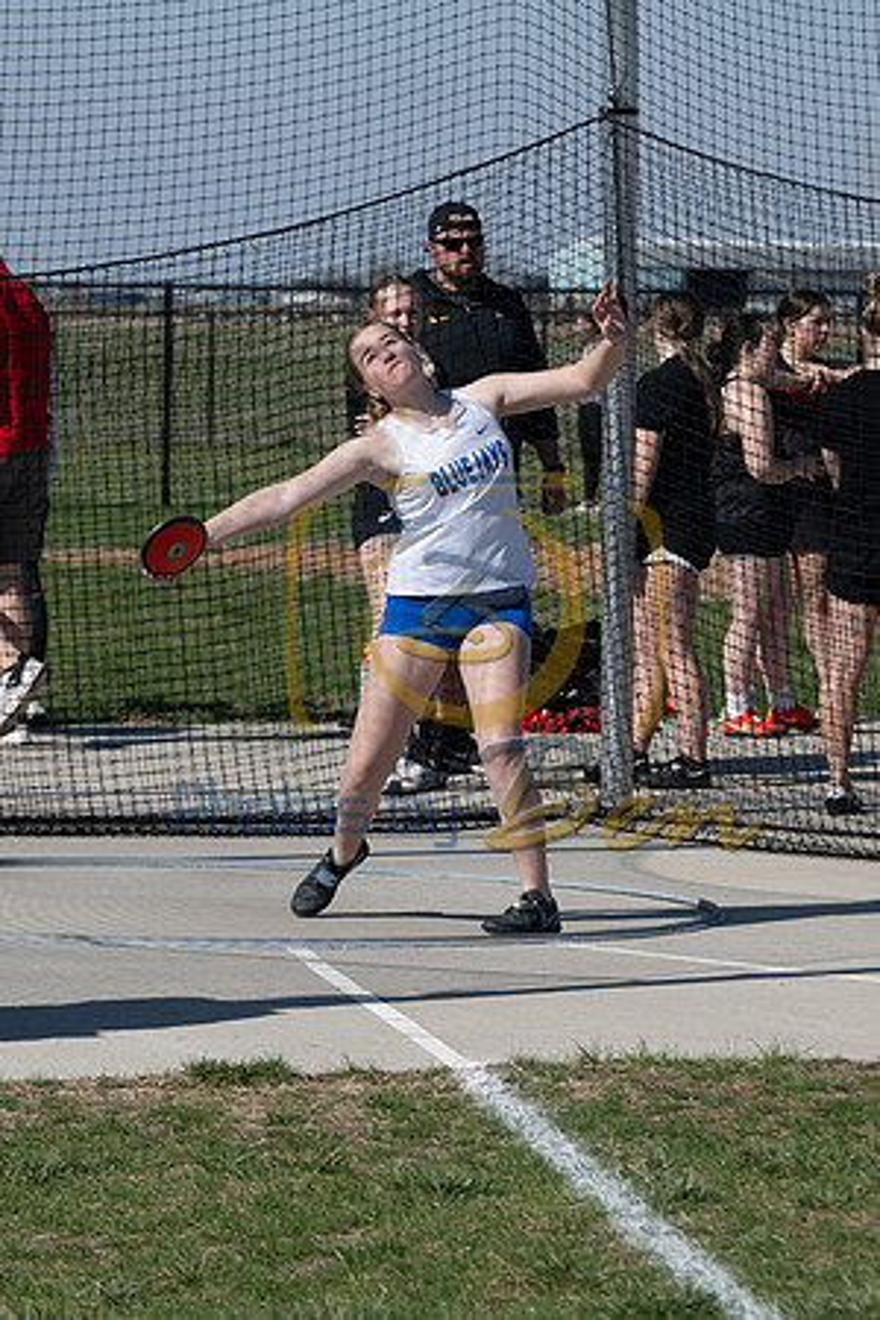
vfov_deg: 10.2
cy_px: 660
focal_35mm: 202
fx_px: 7406
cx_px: 440
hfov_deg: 6.8
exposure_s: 1/1000
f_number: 7.1
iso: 200
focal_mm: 135
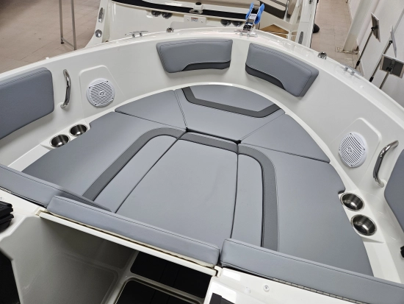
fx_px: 269
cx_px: 202
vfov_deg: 58.9
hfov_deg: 73.9
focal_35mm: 23
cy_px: 152
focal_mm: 5.4
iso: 80
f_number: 1.8
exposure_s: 1/100
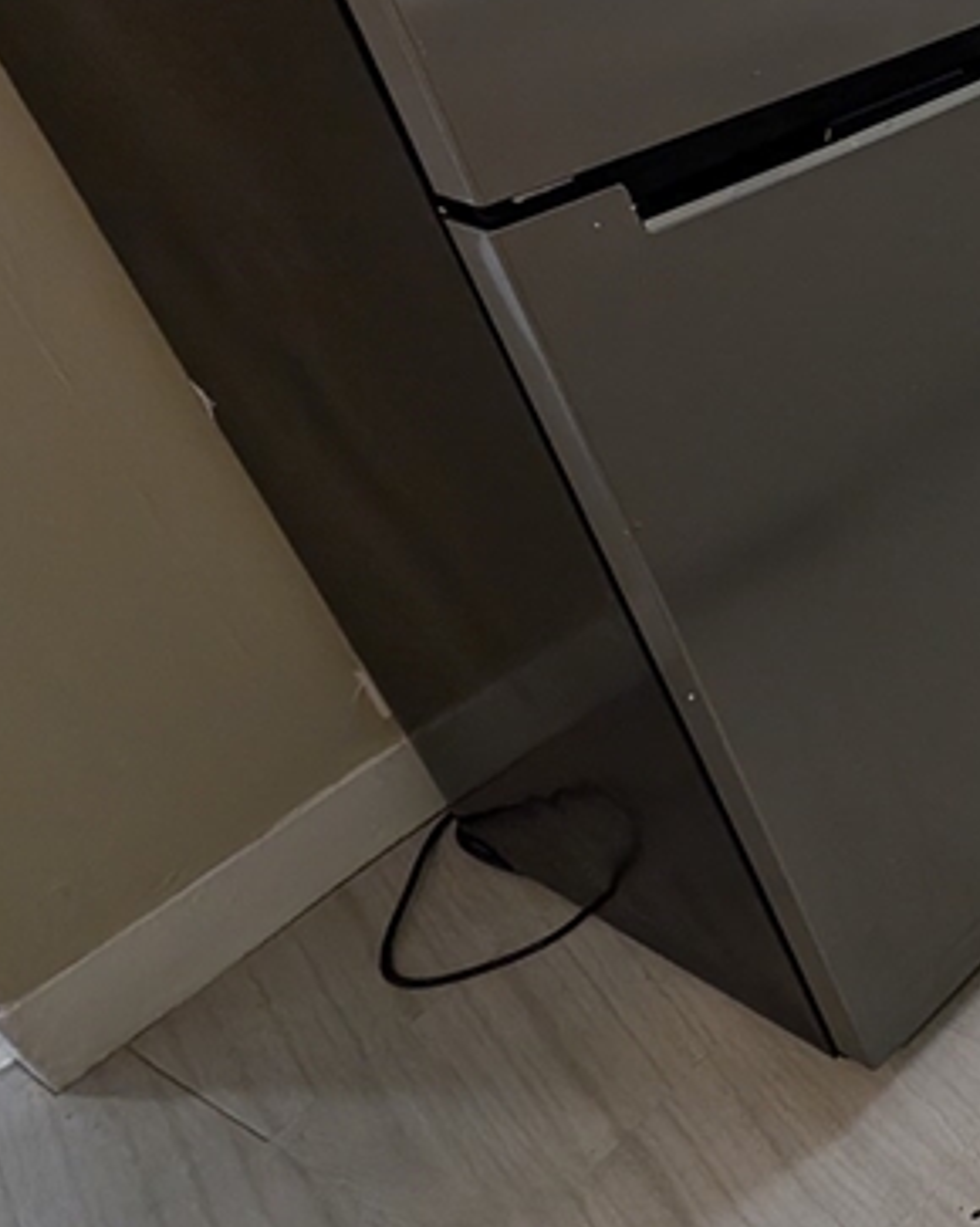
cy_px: 139
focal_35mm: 33
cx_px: 1696
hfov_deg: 23.9
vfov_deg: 48.9
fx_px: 1197
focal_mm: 2.23
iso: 47
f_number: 1.95
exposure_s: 1/60
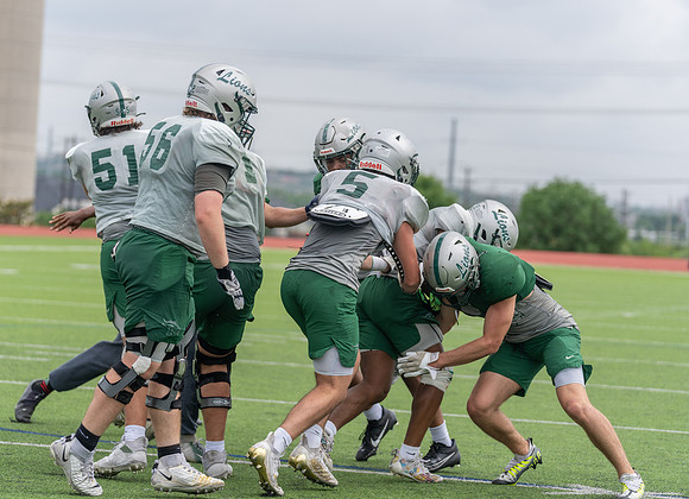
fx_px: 3021
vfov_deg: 9.4
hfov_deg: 13.0
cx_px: 311
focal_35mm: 154
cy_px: 247
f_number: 4
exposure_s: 1/1250
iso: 250
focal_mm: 144
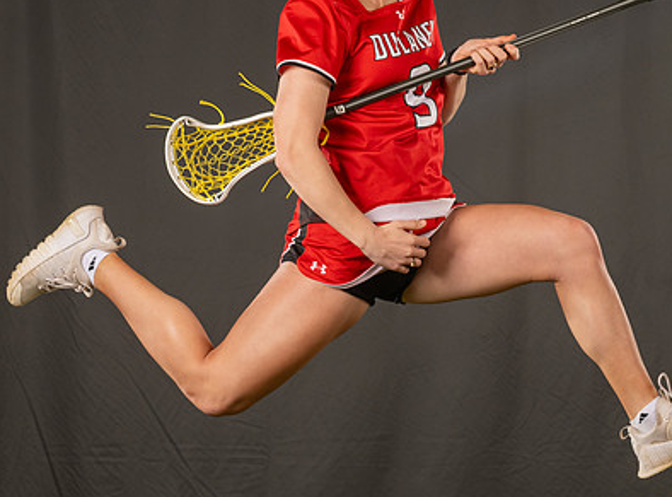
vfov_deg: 9.2
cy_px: 307
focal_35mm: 159
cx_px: 335
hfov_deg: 12.5
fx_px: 3070
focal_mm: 70
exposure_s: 1/160
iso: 160
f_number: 6.3
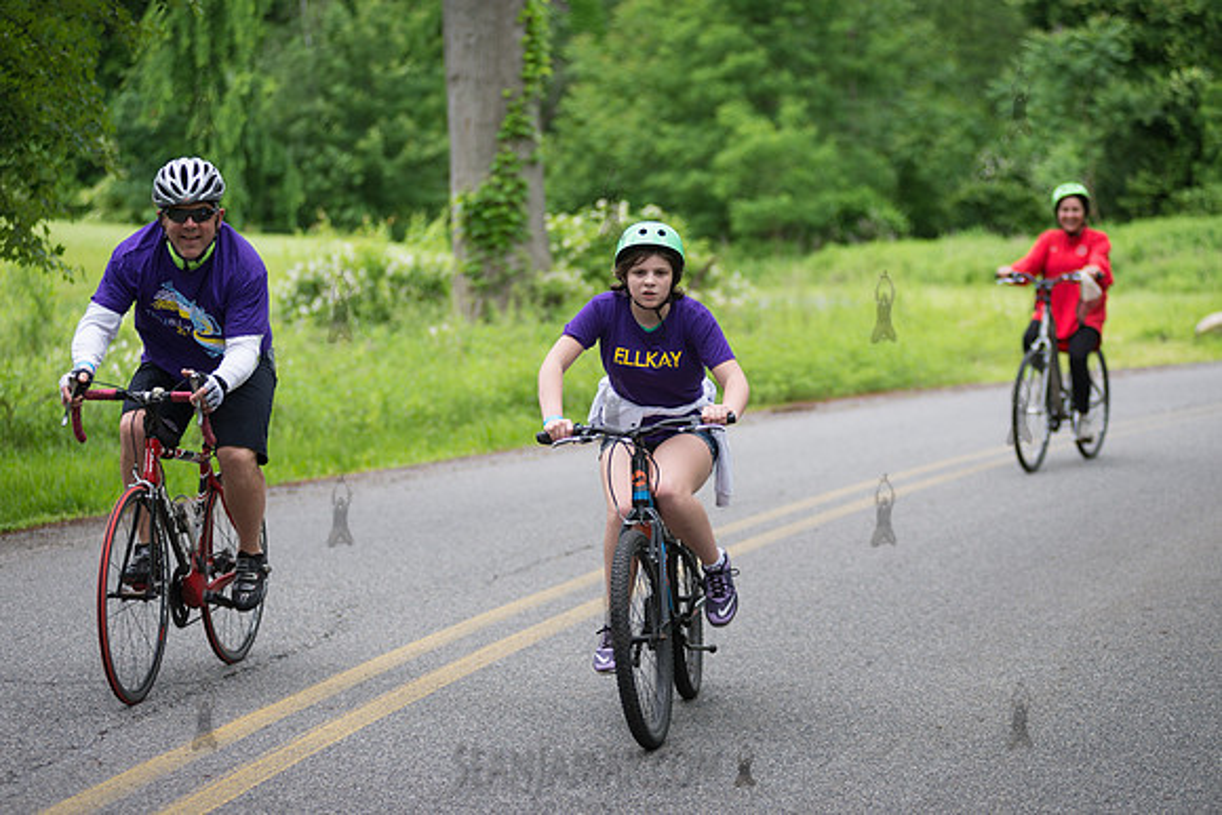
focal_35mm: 92
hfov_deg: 22.1
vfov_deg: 14.9
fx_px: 3123
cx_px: 611
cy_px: 408
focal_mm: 92
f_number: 2.8
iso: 400
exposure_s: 1/800
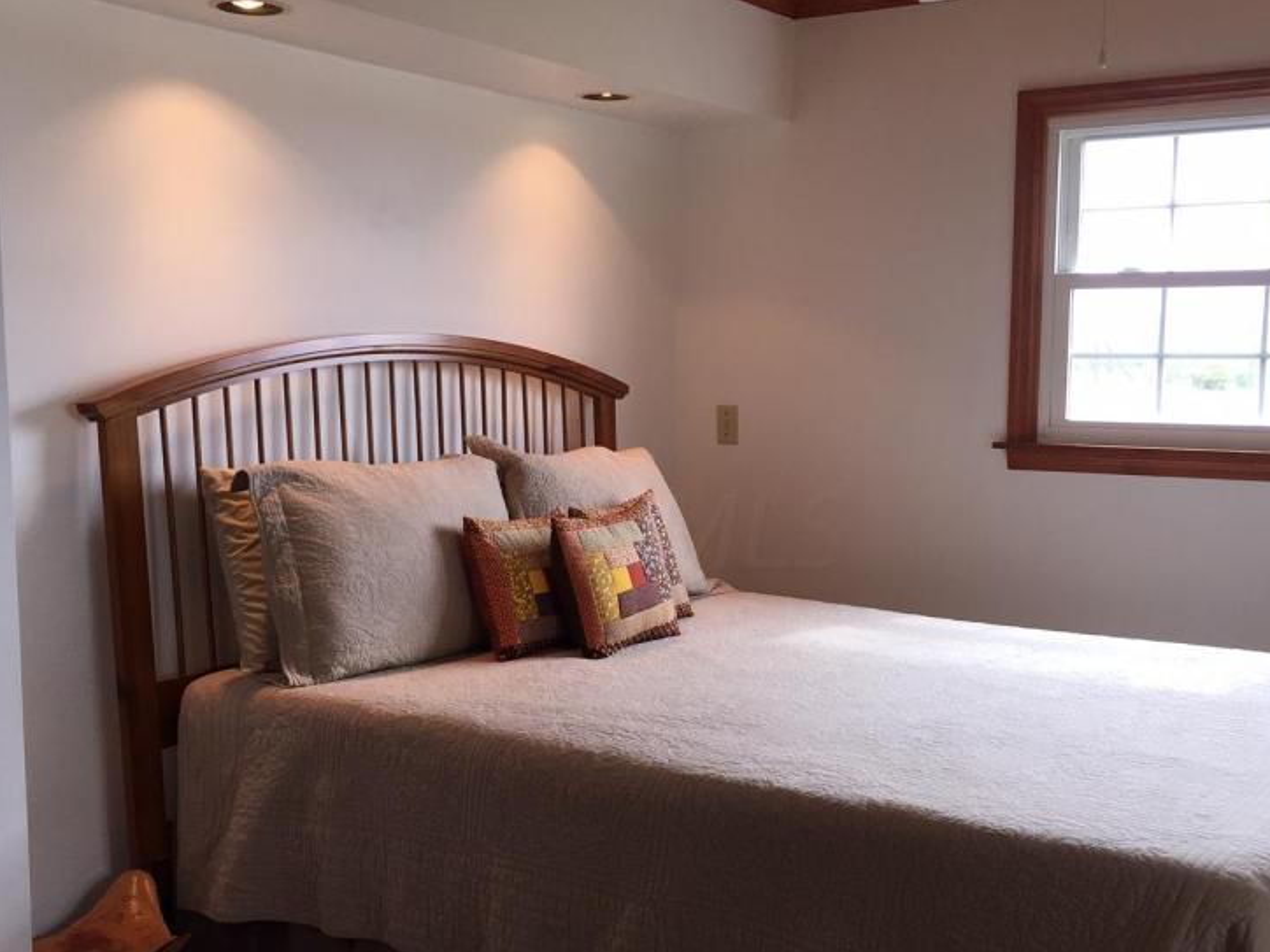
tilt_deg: -8.1
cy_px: 531
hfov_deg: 45.8
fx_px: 1504
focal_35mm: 41
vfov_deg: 35.1
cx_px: 668
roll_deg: +0.2
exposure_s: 1/120
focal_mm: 4.15
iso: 64
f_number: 2.2
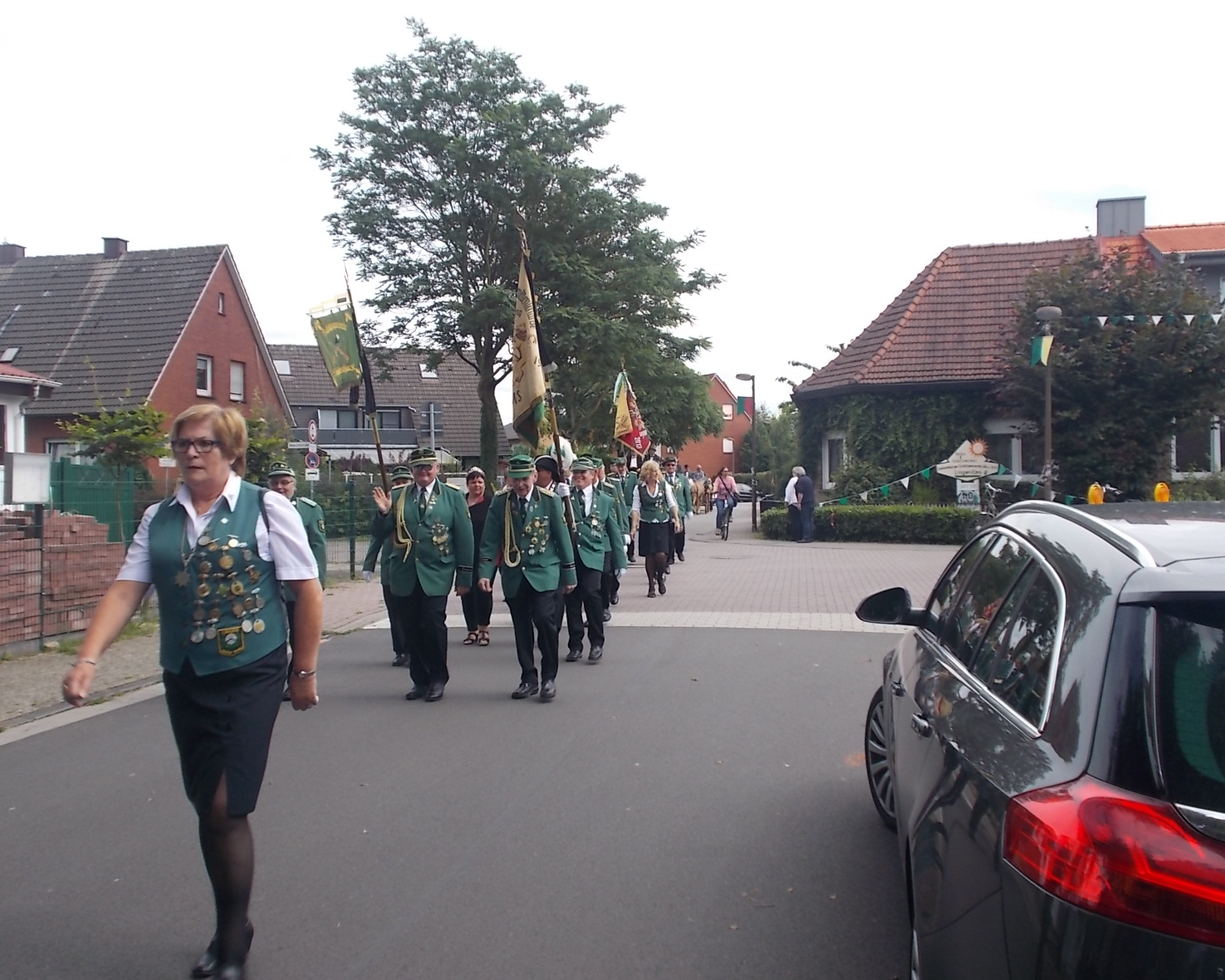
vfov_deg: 41.2
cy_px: 490
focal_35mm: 36
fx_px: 1305
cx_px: 586
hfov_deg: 50.3
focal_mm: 6
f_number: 9.2
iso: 80
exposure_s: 1/80
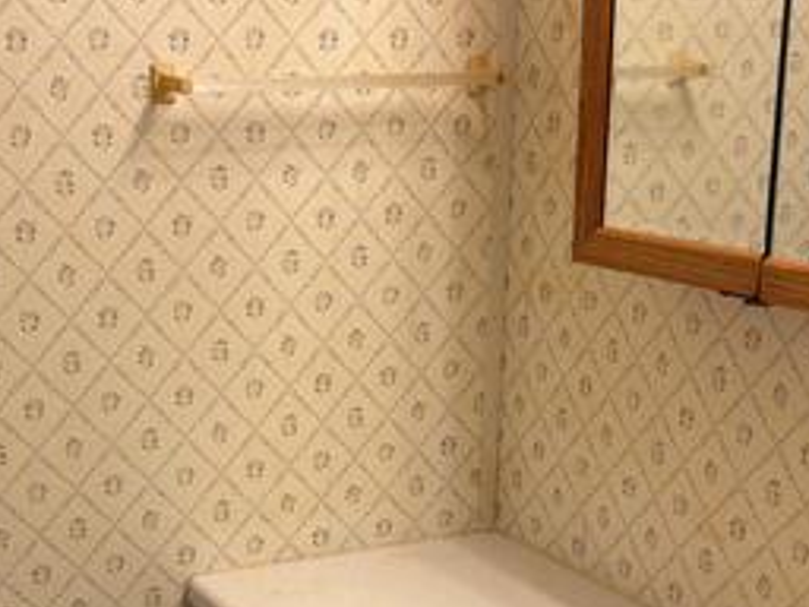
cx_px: 269
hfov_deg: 29.6
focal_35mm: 65
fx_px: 1519
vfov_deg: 22.3
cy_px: 493
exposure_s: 1/120
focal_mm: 5.96
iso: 64
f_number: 1.6
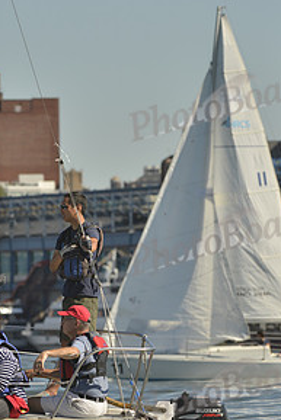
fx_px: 5168
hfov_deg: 3.1
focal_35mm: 442
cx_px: 55
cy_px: 334
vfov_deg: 4.7
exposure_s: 1/1250
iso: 200
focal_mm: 220
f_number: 6.3
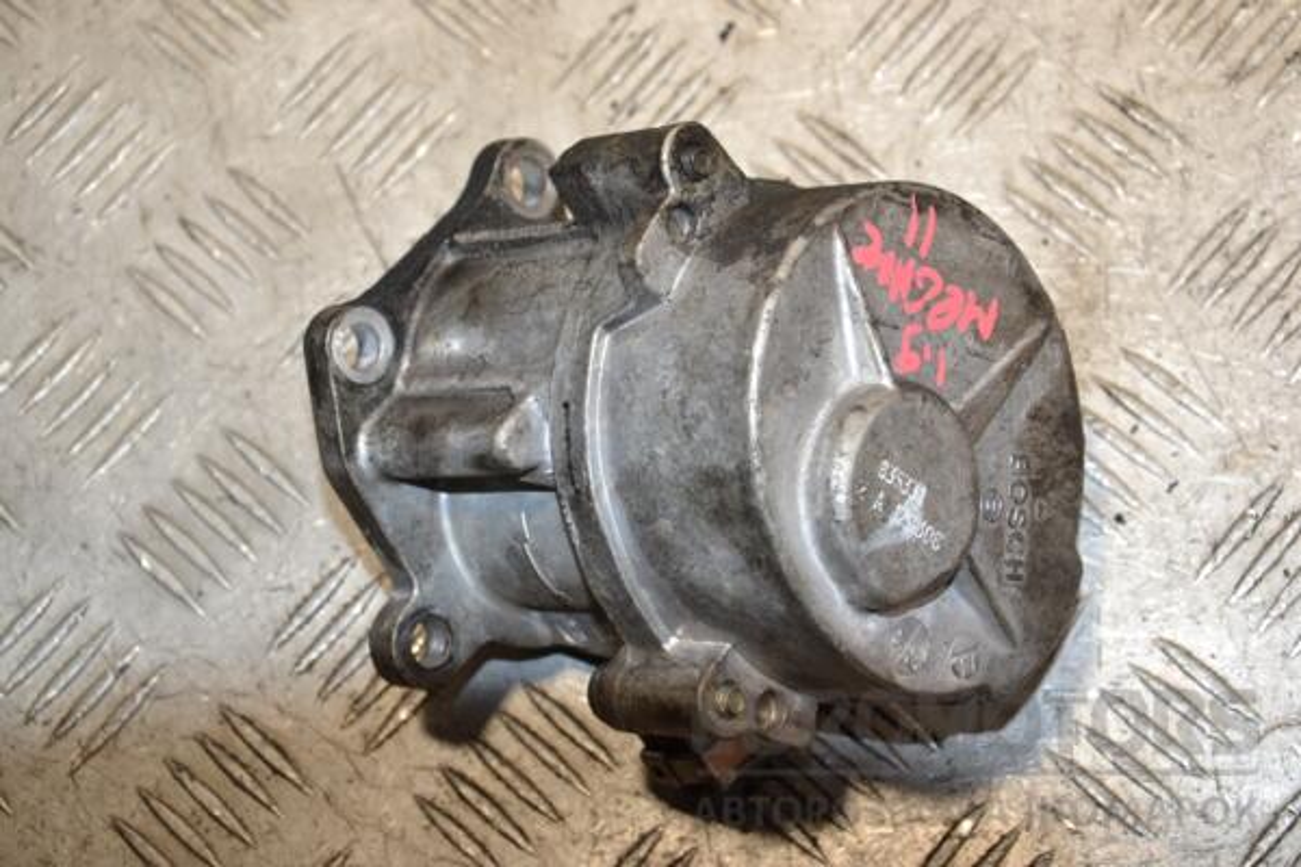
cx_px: 650
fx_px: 2060
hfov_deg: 35.1
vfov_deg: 23.8
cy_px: 434
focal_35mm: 57
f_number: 5
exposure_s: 1/200
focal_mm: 38
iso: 800
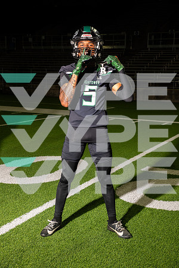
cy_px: 134
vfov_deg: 38.2
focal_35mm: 52
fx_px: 388
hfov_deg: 26.0
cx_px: 90
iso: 1000
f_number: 7.1
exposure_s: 1/400
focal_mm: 52
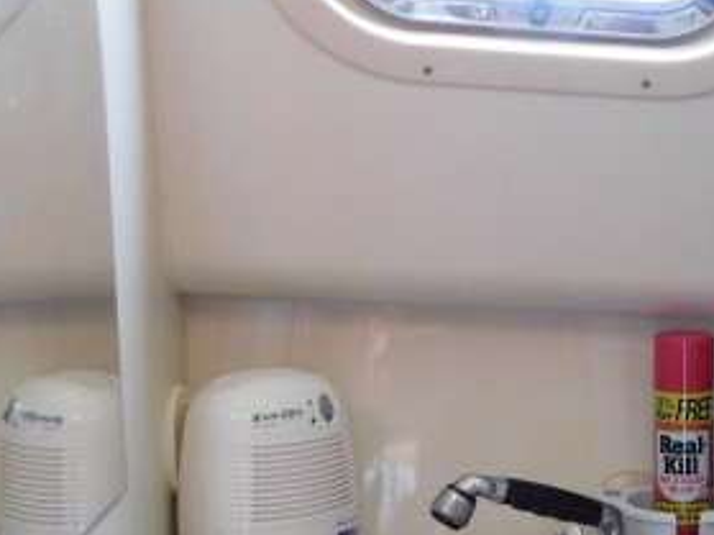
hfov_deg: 28.3
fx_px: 1361
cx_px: 640
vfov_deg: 22.1
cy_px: 369
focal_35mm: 66
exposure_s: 1/10
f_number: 3
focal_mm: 4
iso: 400
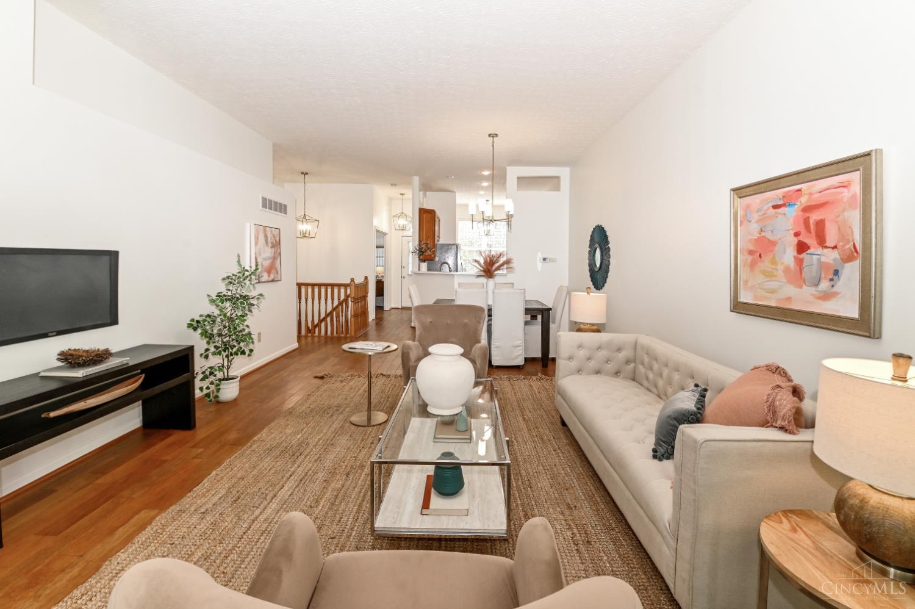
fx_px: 381
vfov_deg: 77.2
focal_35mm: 15
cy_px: 304
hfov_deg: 100.4
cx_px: 458
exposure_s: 1/60
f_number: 8
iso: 500
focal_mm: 15
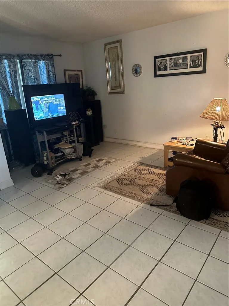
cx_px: 114
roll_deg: +3.5
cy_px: 153
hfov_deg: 56.8
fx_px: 212
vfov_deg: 71.6
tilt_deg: -16.0
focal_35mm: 24
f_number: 1.78
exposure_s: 1/40
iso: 800
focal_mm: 6.86
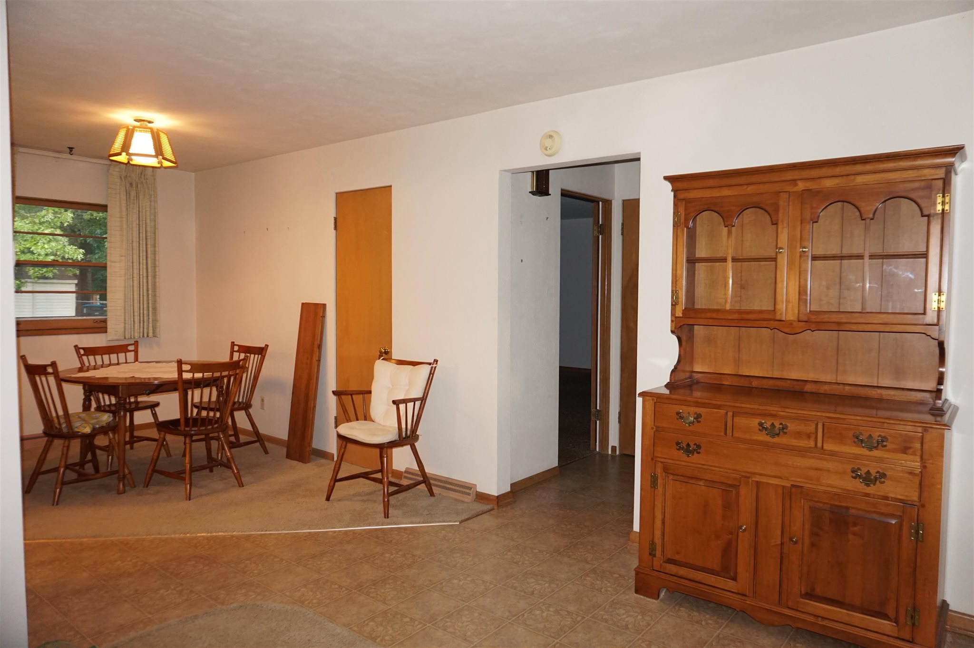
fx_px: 649
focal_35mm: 24
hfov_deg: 73.8
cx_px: 487
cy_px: 324
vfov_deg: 53.1
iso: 800
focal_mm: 16
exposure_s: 1/60
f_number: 3.5
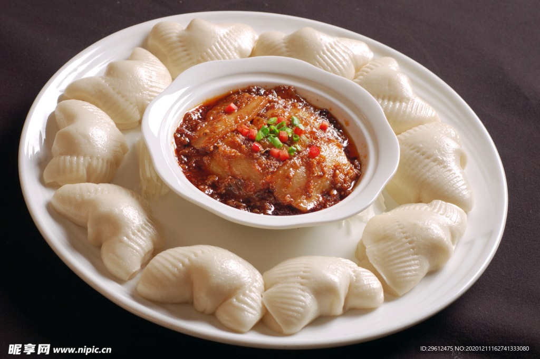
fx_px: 1124
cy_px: 180
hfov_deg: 27.0
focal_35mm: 75
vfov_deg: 18.2
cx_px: 270
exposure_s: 1/250
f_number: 7.1
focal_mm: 50
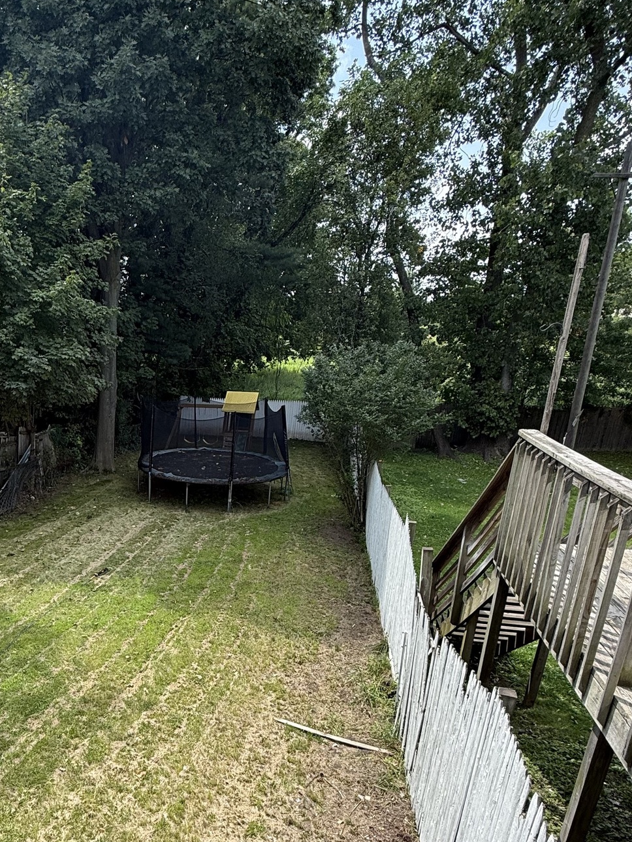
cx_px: 125
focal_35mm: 25
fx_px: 608
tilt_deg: -20.0
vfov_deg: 67.9
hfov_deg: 51.4
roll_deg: -0.5
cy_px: 544
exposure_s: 1/383
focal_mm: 2.22
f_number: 2.2
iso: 50
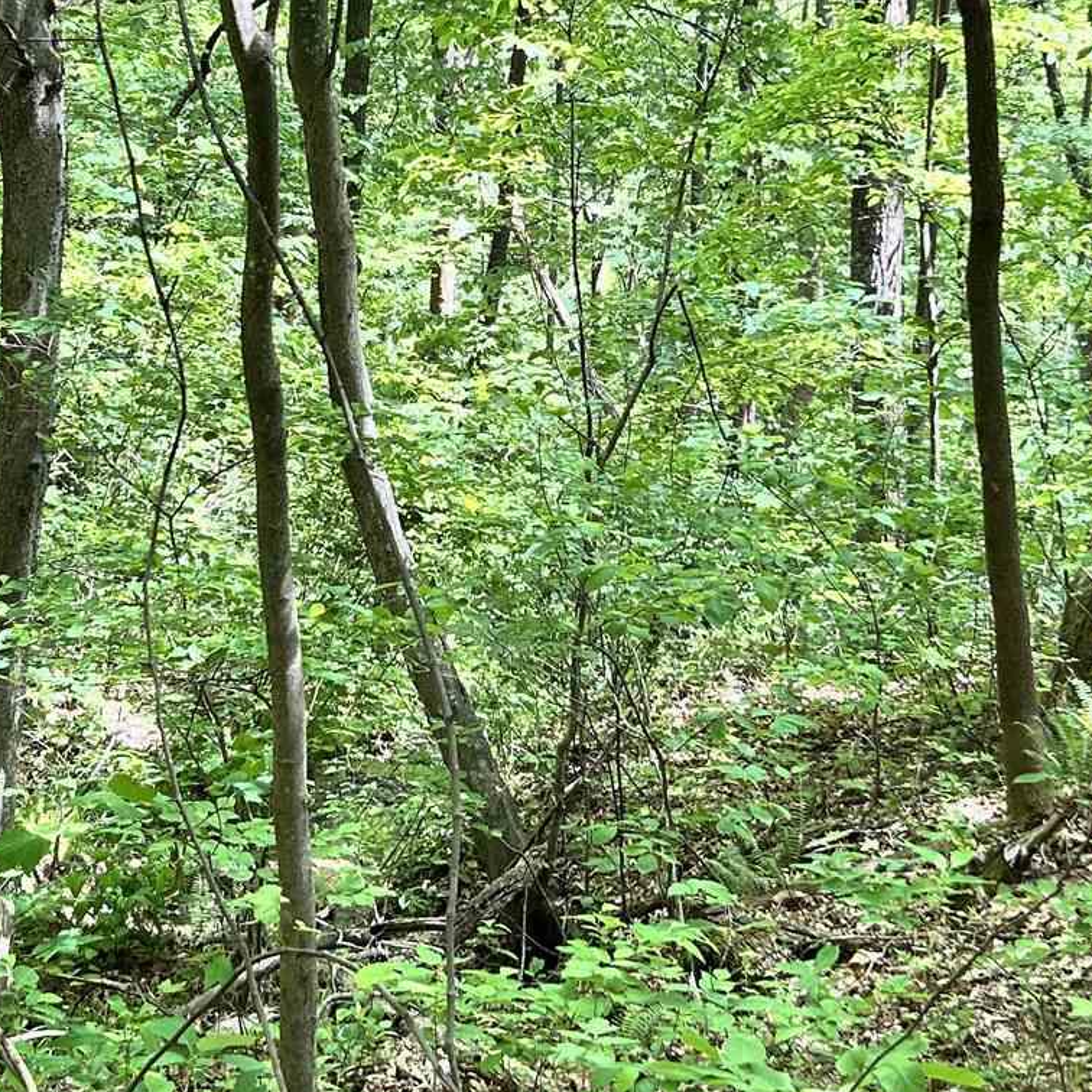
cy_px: 253
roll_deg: -1.2
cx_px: 488
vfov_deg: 24.3
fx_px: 2498
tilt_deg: -6.8
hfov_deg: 24.6
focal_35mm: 70
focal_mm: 5.7
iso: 32
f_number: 1.5
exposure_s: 1/121
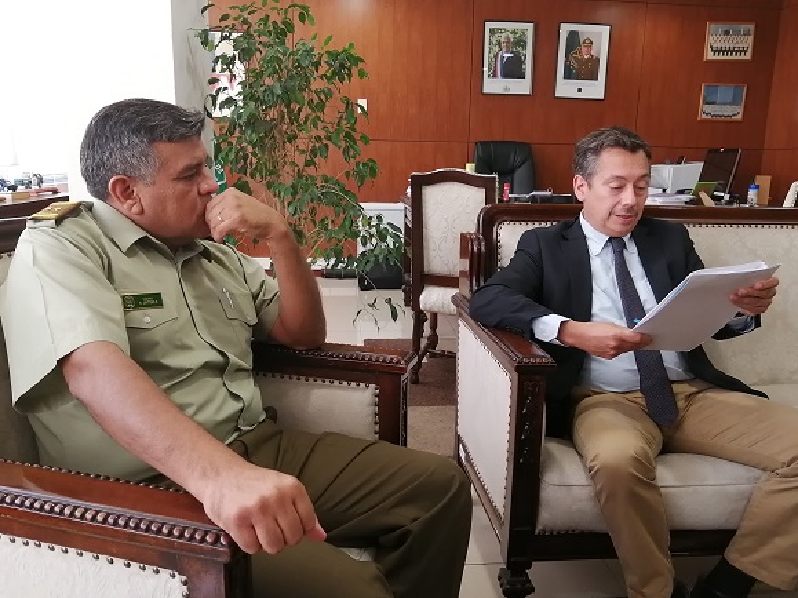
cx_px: 401
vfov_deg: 49.7
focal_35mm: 28
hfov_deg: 63.5
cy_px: 302
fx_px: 645
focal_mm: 3.62
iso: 100
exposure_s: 1/33.3
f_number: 1.8
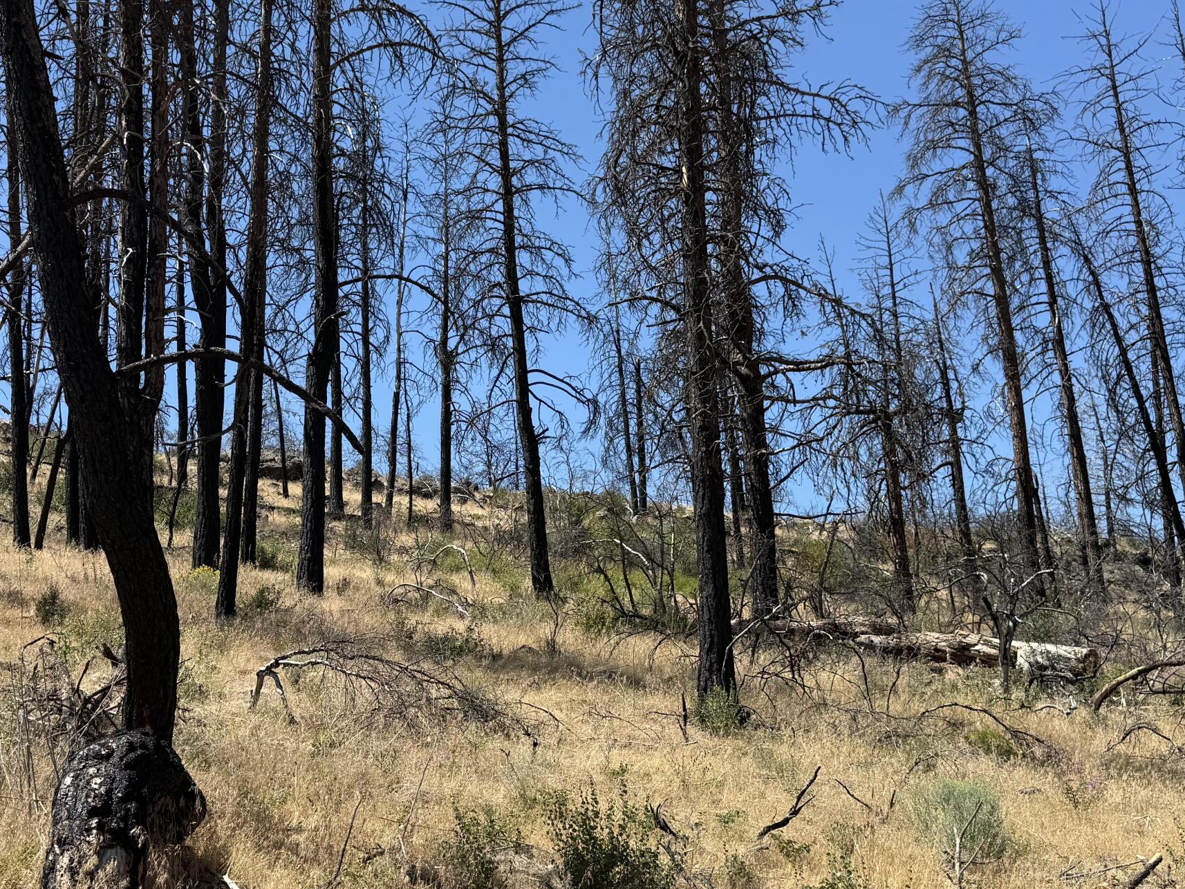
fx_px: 1438
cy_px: 469
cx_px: 557
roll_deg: +1.0
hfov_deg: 44.8
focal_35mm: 42
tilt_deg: +11.1
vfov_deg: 34.3
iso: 80
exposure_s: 1/2907
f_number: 1.78
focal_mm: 6.76
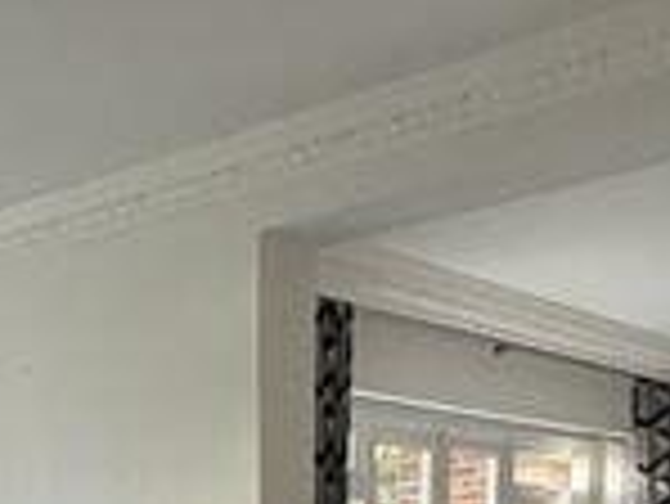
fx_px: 1453
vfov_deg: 15.8
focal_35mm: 75
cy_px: 981
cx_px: -4
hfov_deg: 24.7
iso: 250
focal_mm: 2.22
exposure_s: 1/100
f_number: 2.2
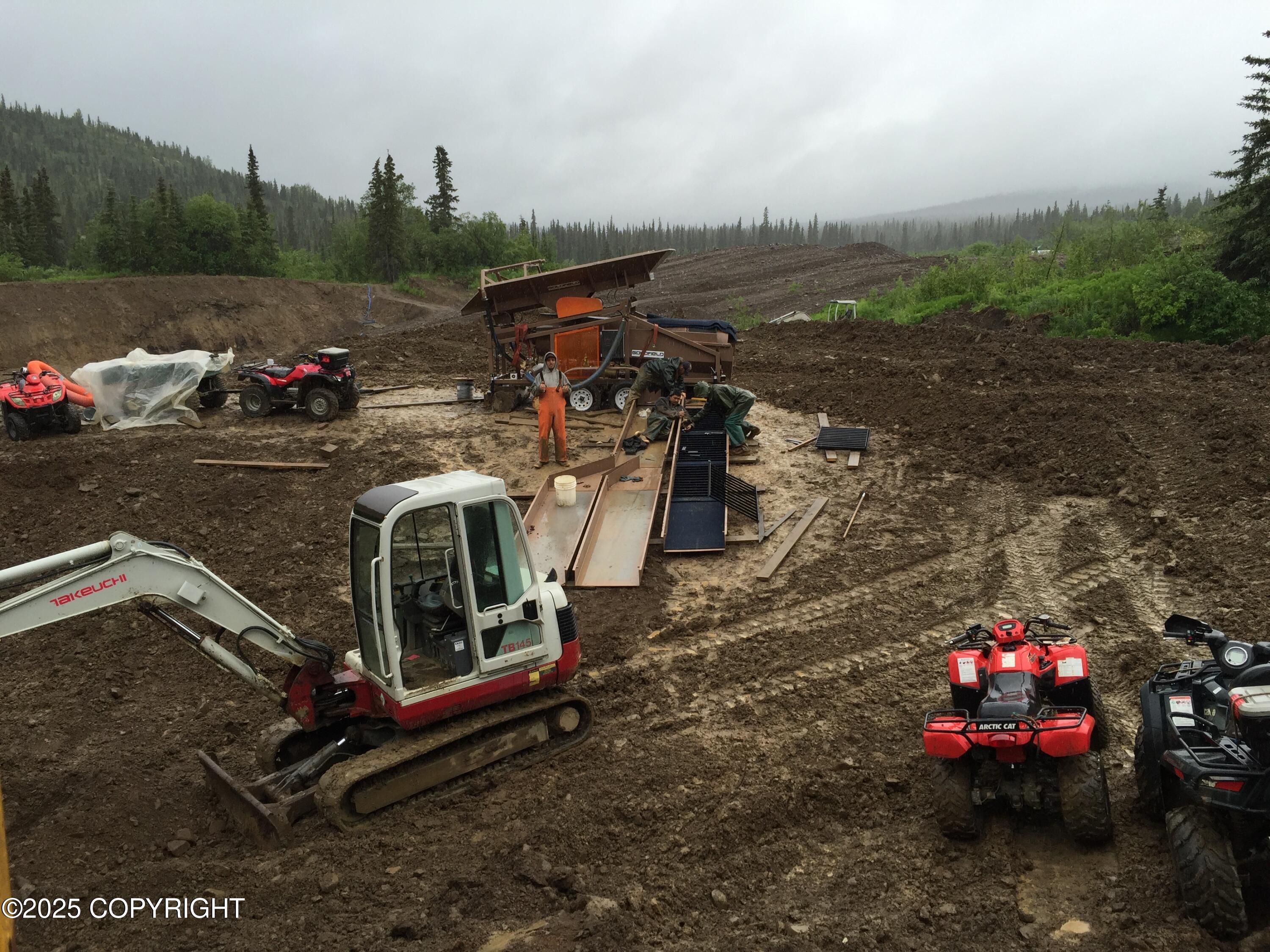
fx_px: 1064
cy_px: 476
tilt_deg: -12.6
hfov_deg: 61.7
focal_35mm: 29
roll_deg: +1.4
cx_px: 635
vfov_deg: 48.2
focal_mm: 4.15
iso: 32
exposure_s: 1/659
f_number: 2.2
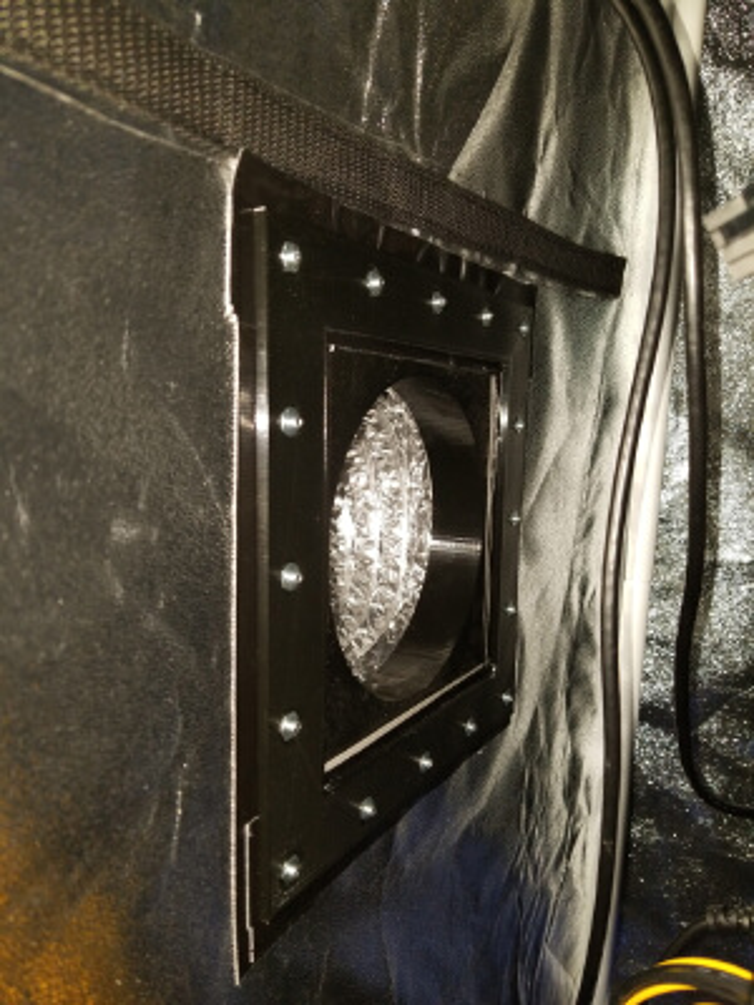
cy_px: 502
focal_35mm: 26
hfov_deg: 53.1
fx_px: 755
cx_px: 377
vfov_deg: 67.3
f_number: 1.7
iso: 80
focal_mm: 4.3
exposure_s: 1/36
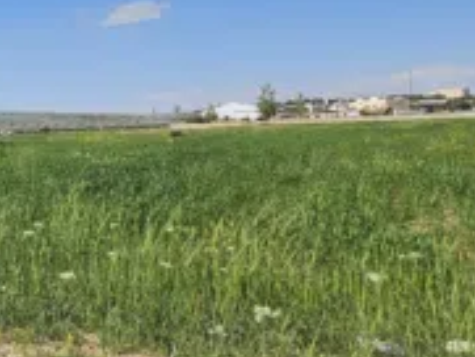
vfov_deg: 30.9
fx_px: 632
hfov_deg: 31.1
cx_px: -155
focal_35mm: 46
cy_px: 81
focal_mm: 2.2
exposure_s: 1/4385
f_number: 2.2
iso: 50
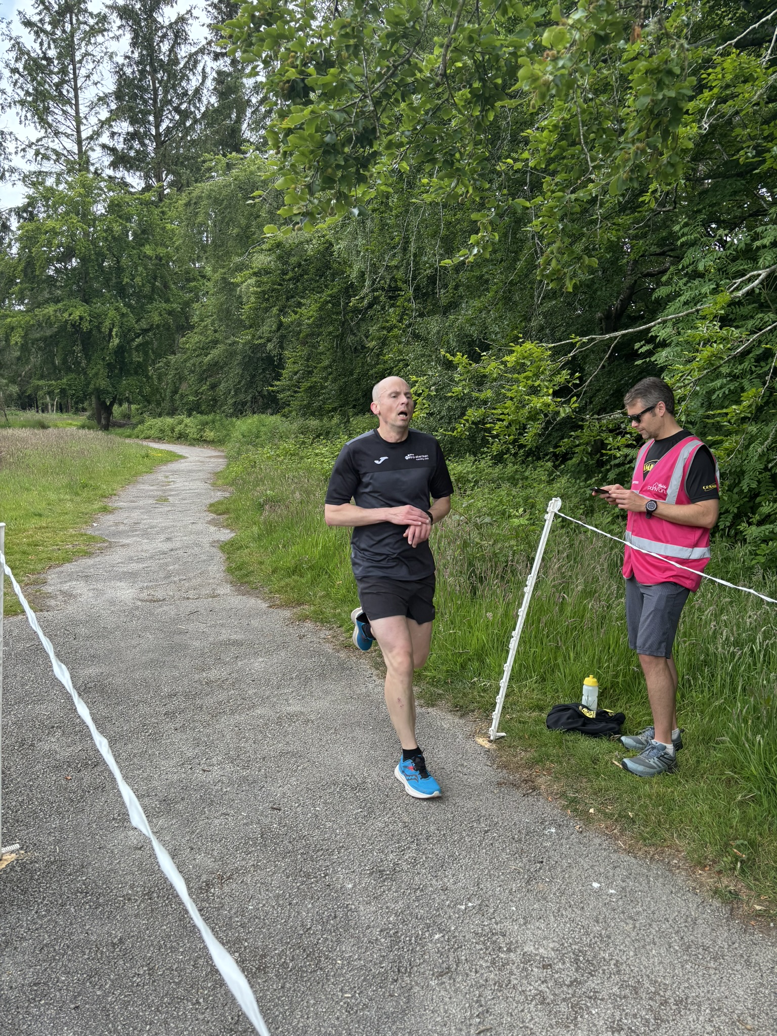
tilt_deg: -7.8
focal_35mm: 26
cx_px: 388
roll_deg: -0.6
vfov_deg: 67.3
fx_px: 778
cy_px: 518
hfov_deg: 53.1
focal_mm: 5.96
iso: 50
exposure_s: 1/354
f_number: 1.6
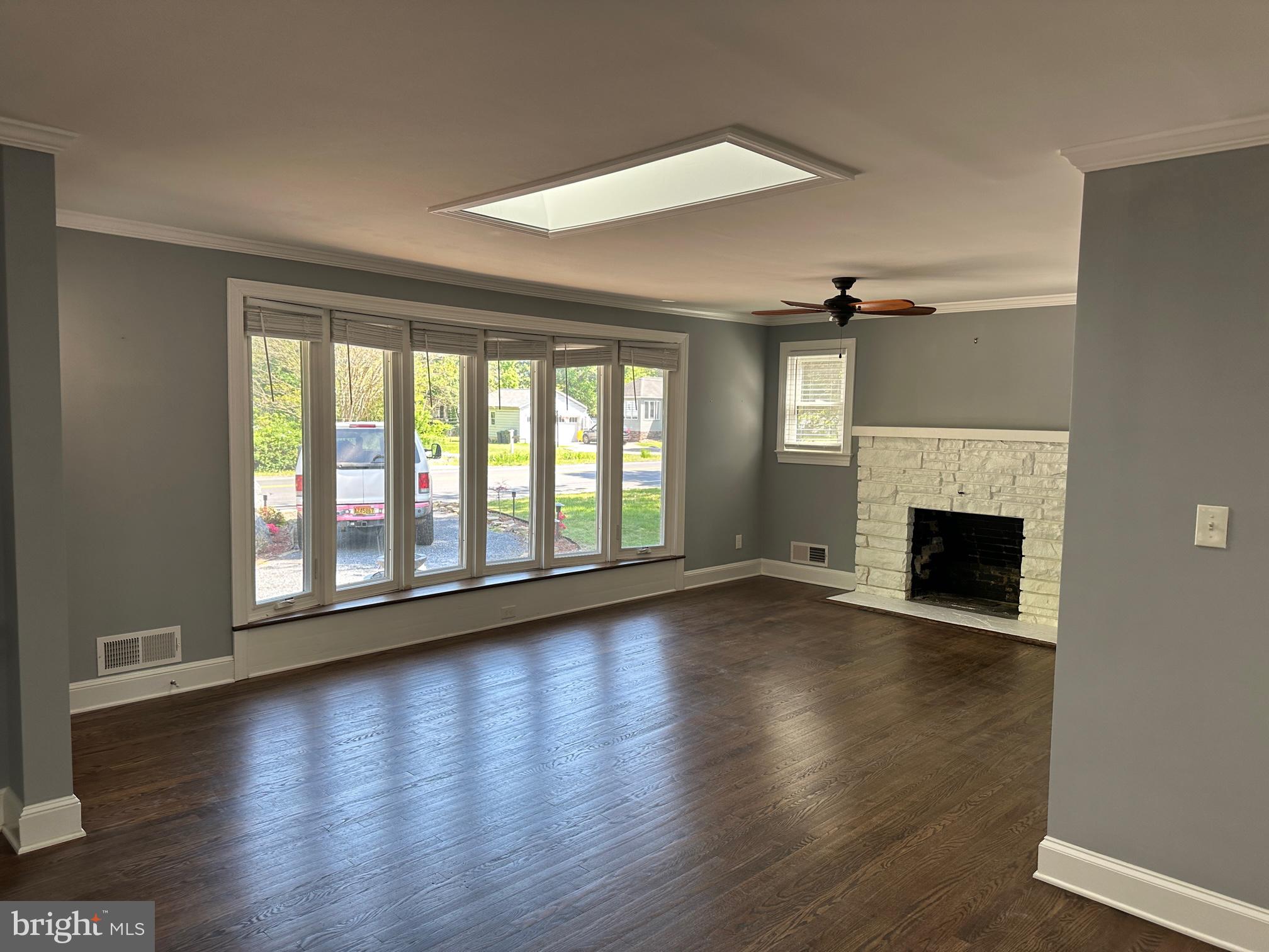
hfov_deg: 71.6
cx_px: 634
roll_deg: -0.9
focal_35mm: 24
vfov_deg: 56.8
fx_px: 880
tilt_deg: -5.2
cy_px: 476
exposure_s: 1/161
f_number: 1.78
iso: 100
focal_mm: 6.86
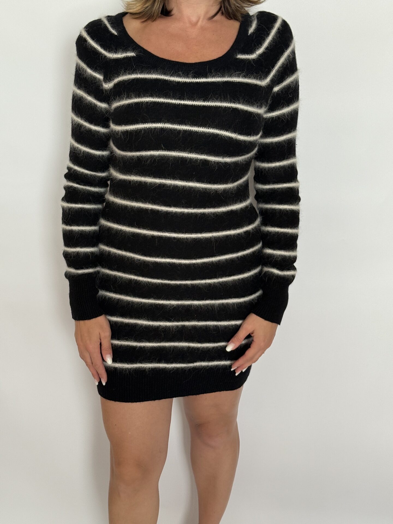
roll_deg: -1.3
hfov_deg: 30.3
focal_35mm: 48
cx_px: 196
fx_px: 727
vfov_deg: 39.7
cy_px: 262
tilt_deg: -20.4
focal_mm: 6.76
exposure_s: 1/60
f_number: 1.78
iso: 100
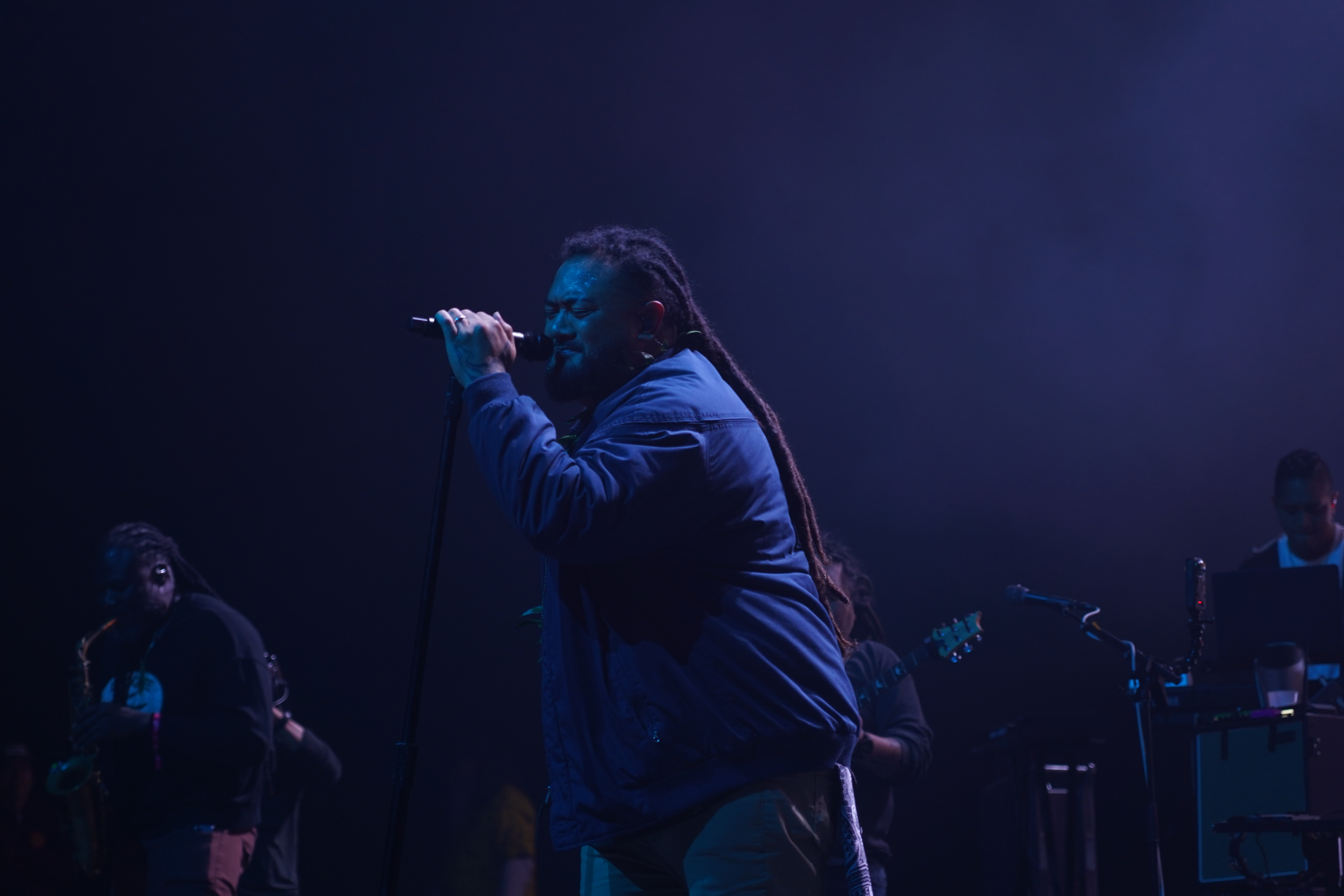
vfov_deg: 13.0
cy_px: 448
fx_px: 3920
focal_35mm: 105
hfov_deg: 19.5
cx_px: 672
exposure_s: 1/125
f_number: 4
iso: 800
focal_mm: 105
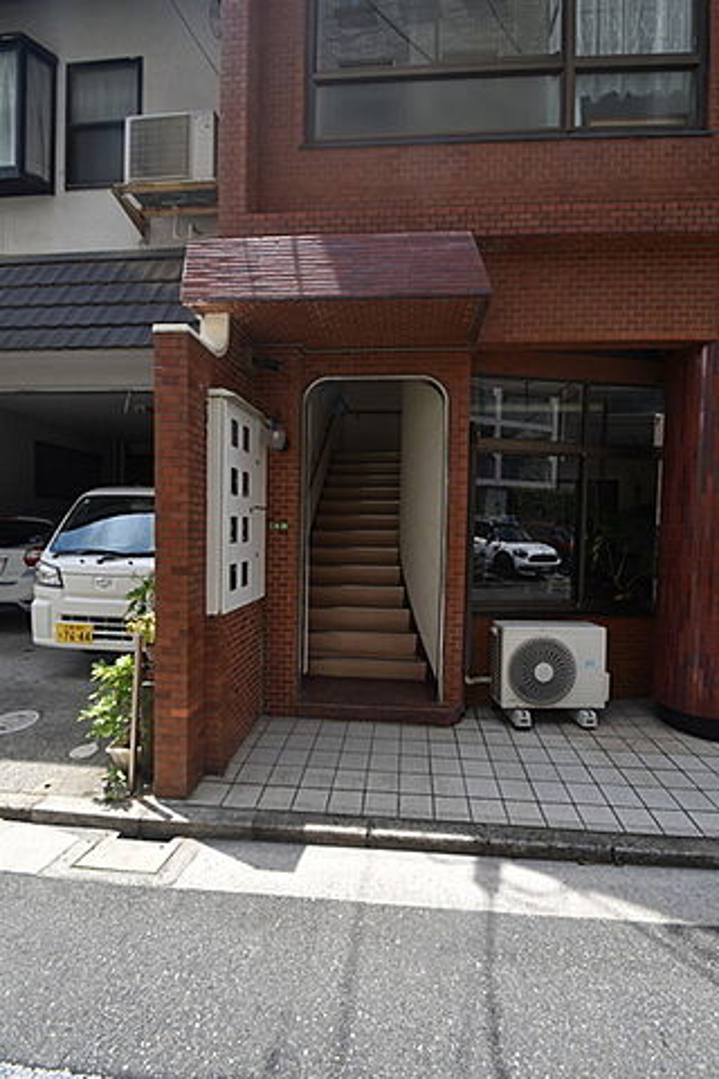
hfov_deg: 77.3
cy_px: 540
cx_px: 360
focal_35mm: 15
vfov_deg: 100.4
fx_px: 449
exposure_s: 1/250
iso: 200
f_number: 7.1
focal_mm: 10
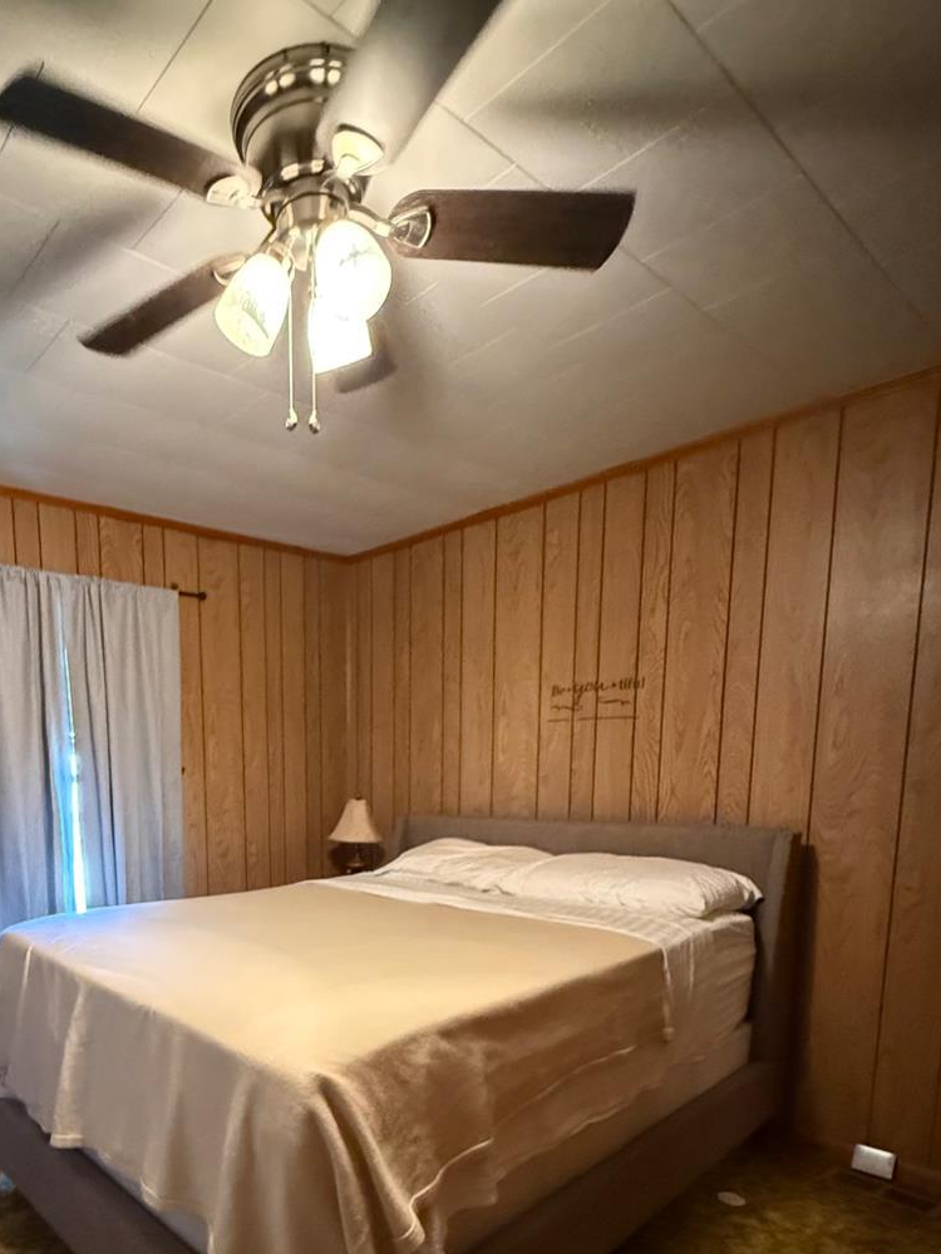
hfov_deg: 60.7
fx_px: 761
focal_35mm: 21
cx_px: 260
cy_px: 880
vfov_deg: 75.3
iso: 1250
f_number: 2.2
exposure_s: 1/40
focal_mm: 2.22
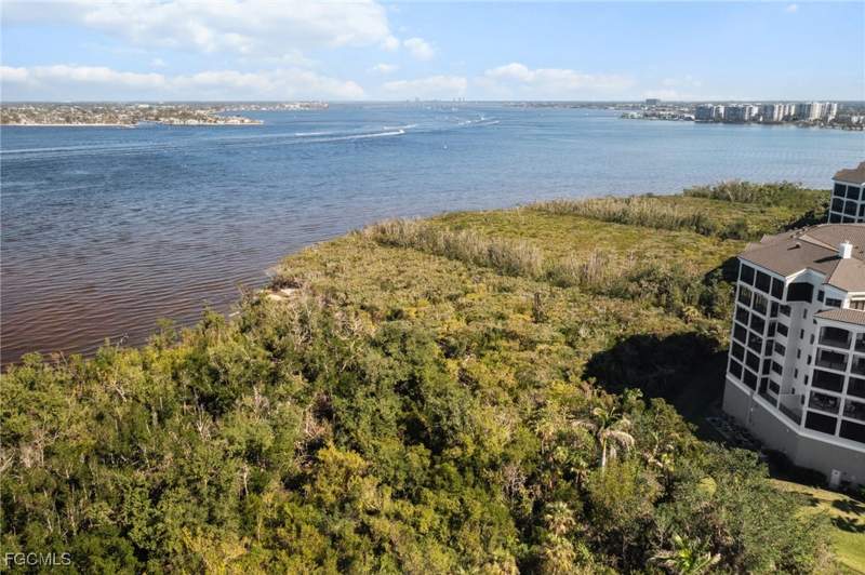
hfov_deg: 65.5
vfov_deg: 46.3
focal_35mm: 28
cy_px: 288
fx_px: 672
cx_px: 432
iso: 400
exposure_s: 1/80
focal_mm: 10.3
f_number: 10
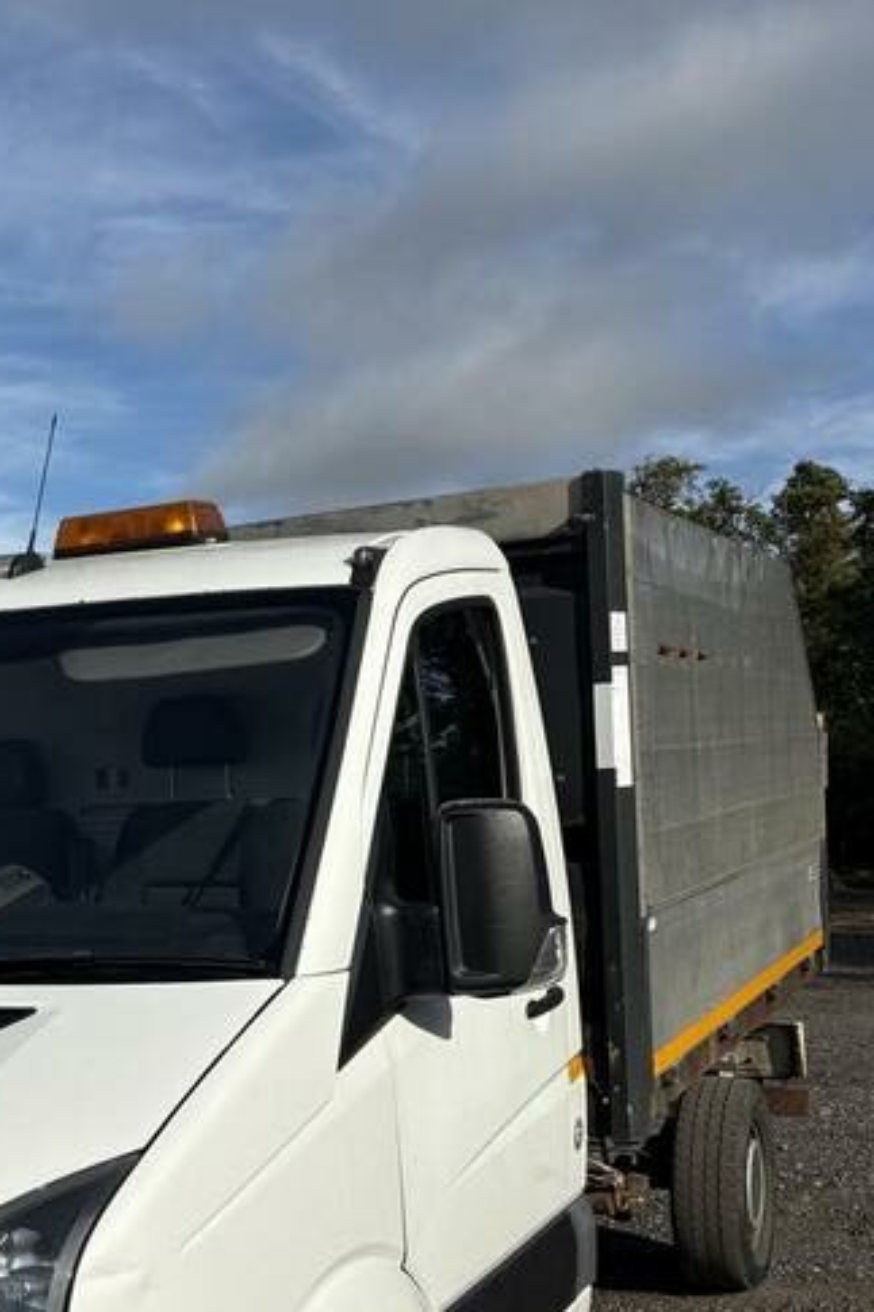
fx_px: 1822
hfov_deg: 25.7
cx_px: 8
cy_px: 820
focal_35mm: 50
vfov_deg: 39.4
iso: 50
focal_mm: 5.96
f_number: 1.6
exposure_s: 1/6993
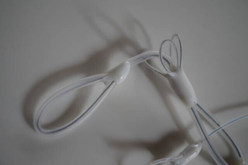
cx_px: 124
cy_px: 82
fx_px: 310
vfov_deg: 29.8
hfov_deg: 43.7
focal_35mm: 45
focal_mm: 30
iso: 400
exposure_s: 1/60
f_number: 4
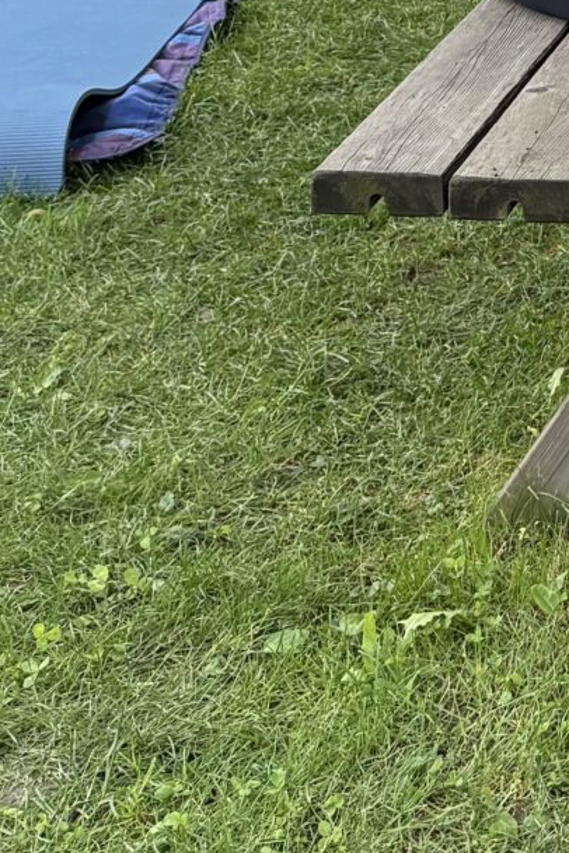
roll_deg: +0.9
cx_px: 1212
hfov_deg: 11.5
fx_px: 2489
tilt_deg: -6.7
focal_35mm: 105
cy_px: -535
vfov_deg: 17.0
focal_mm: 6.76
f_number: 1.78
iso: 100
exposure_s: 1/521
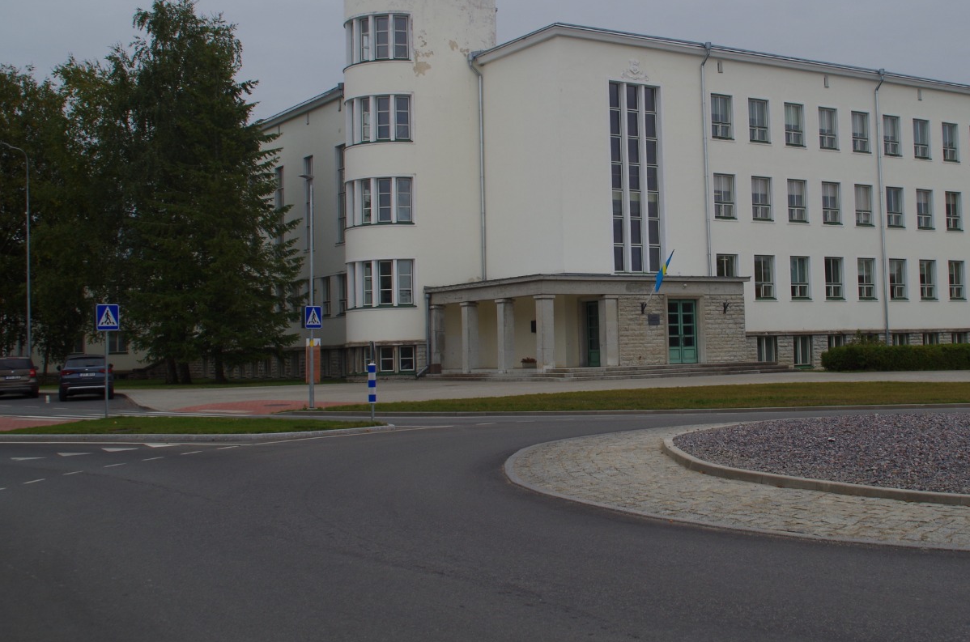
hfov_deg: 40.1
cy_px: 253
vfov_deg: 27.3
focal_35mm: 49
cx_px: 607
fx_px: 1317
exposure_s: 1/125
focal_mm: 24
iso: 160
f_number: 11
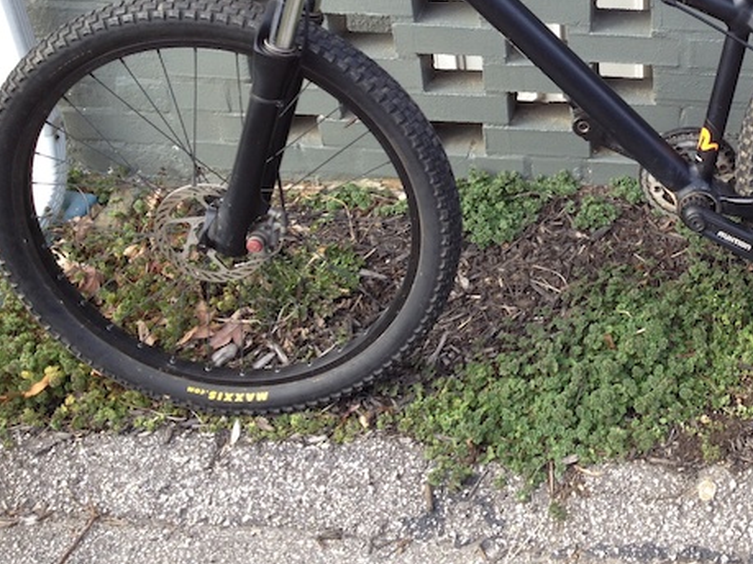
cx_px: 617
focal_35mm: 61
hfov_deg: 30.8
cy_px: 111
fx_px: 1327
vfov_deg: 23.7
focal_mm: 4.28
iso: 50
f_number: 2.4
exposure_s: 1/125
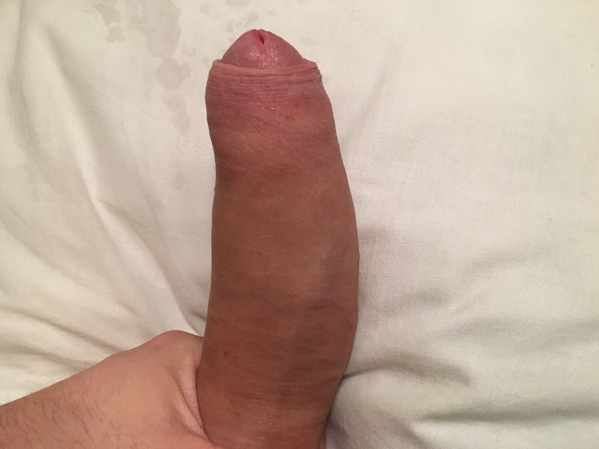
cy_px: 224
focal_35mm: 29
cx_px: 300
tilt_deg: -10.8
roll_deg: +3.8
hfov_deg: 61.7
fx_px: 502
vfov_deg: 48.2
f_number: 2.2
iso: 200
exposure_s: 1/33
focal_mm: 4.15
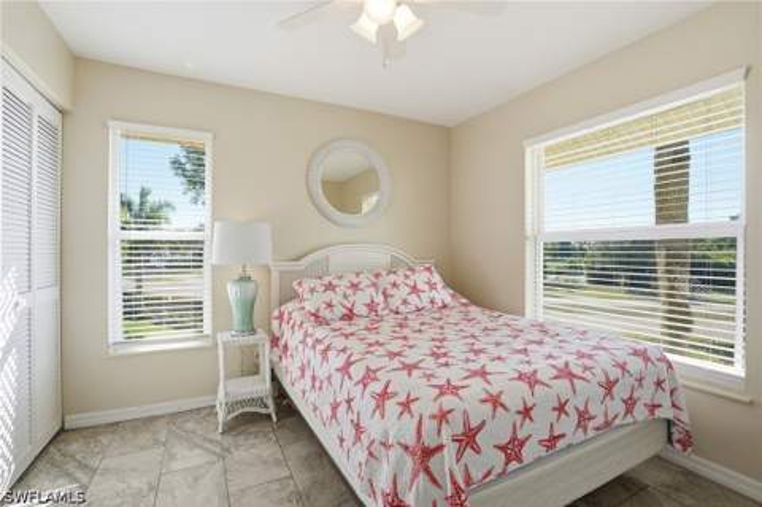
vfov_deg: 73.6
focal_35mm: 16
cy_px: 254
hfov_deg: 96.8
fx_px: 338
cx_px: 381
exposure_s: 1/320
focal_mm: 16
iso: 200
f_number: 9
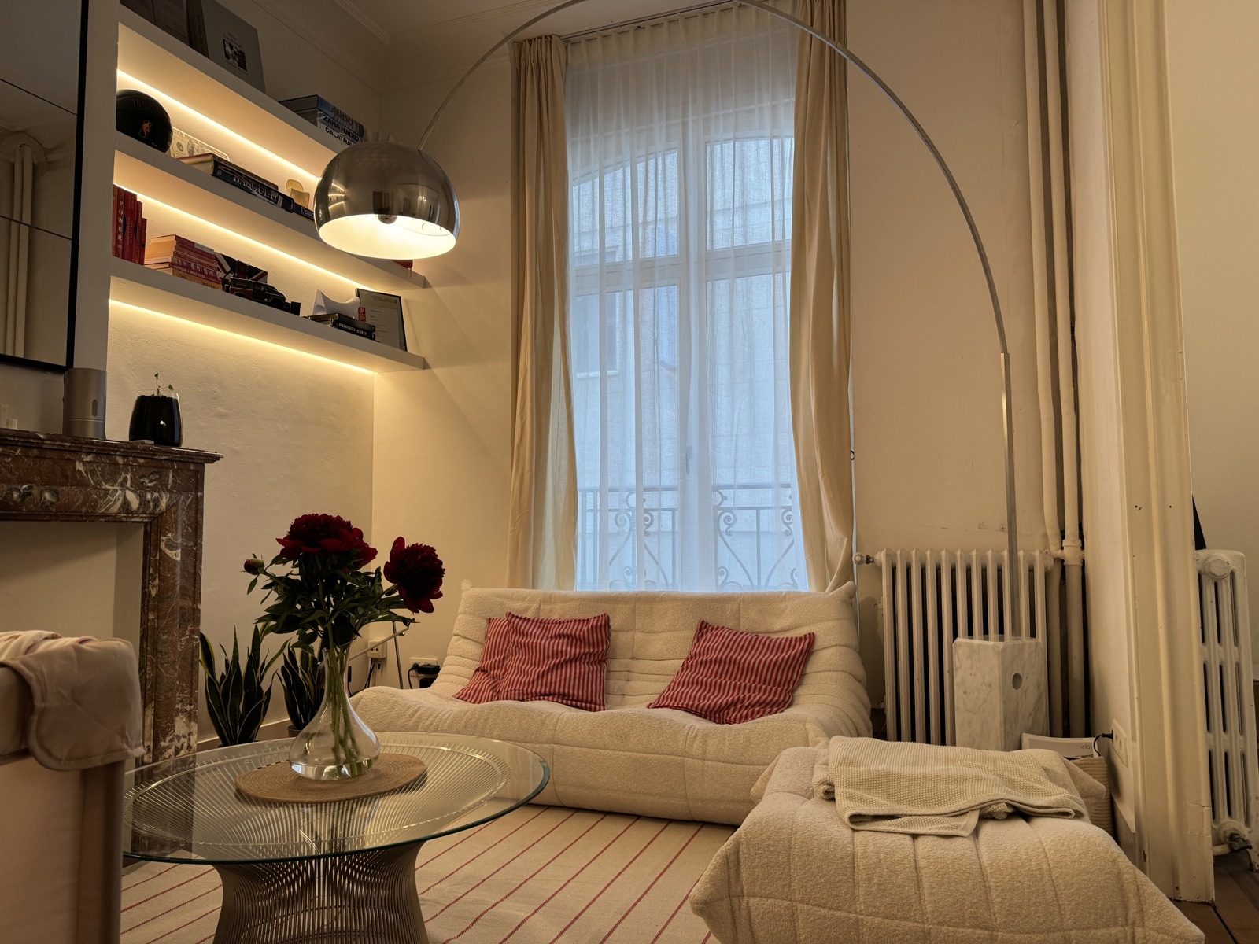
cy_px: 472
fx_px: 873
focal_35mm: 24
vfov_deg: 56.8
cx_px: 630
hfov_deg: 71.6
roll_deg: +0.9
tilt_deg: +4.2
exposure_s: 1/100
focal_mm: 6.76
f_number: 1.78
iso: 100
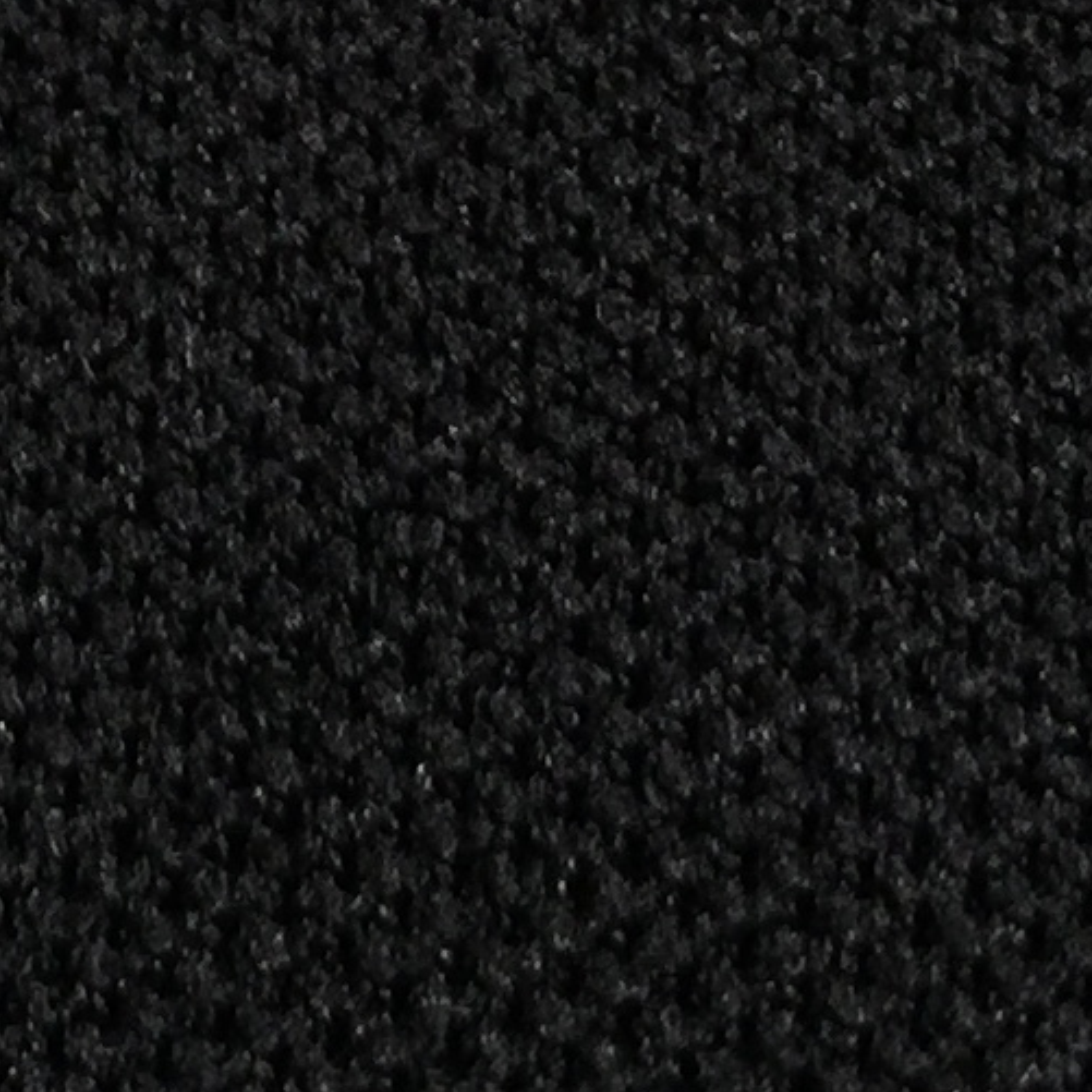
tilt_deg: -55.2
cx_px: -745
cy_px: -1428
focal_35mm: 167
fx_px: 5960
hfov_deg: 10.0
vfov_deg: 9.4
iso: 32
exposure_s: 1/15
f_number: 2.2
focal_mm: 4.15
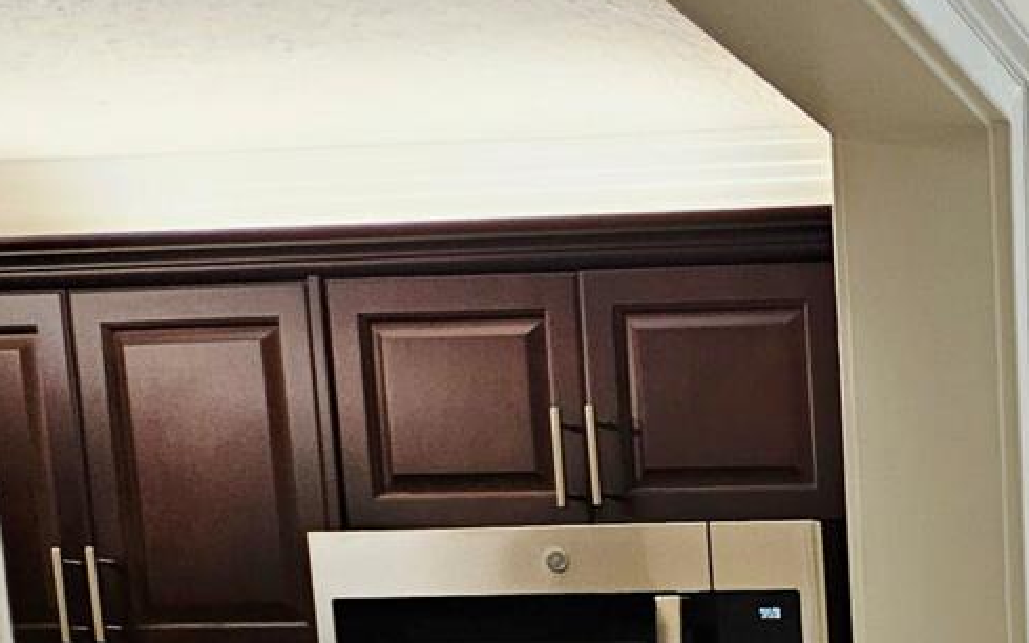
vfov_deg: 24.4
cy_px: 868
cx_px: 1438
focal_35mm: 45
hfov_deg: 30.8
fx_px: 1262
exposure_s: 1/60
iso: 100
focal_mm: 2.2
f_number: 2.2
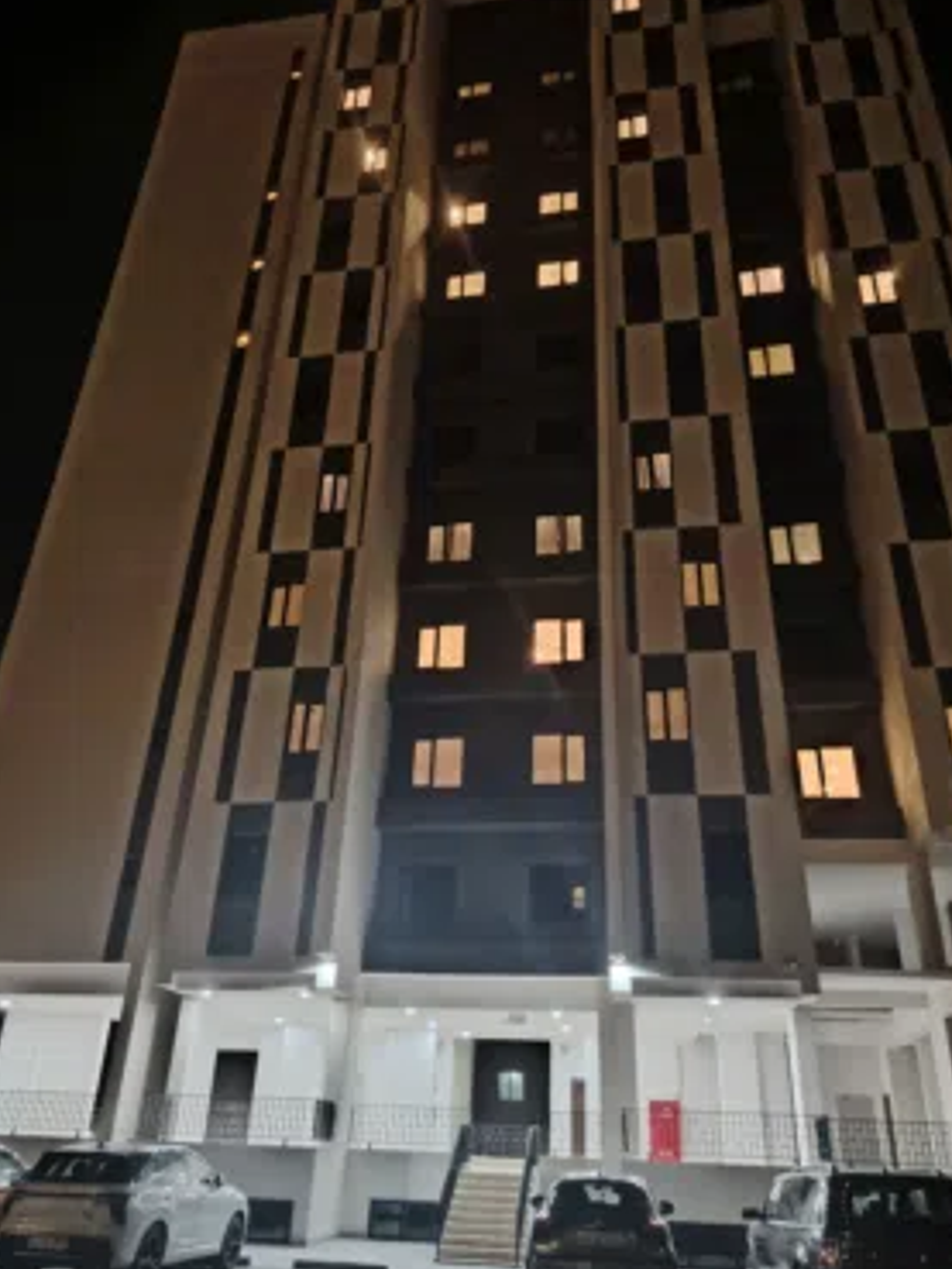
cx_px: 474
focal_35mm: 26
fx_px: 953
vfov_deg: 67.3
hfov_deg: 53.1
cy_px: 660
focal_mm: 5.25
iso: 2844
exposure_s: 1/50
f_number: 1.75
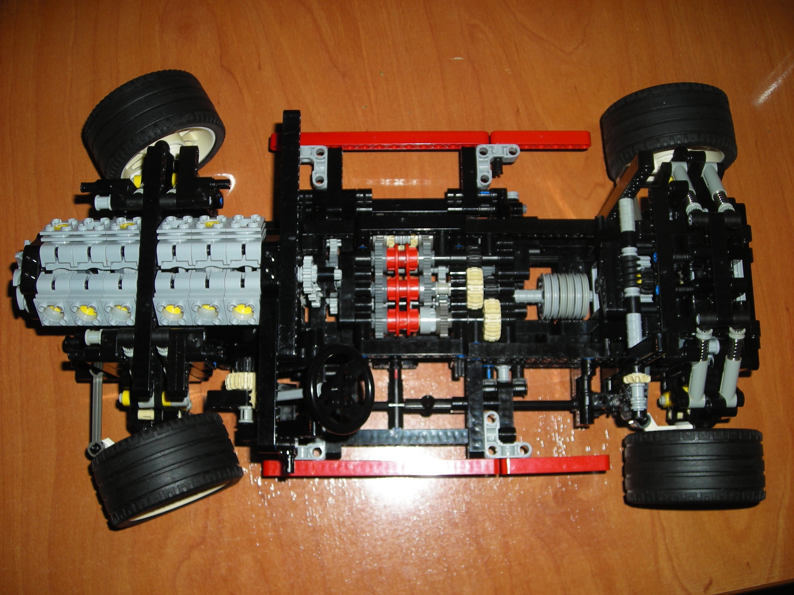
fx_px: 872
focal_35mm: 38
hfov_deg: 49.0
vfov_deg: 37.7
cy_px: 298
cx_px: 397
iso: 50
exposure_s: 1/60
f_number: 3.2
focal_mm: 6.3
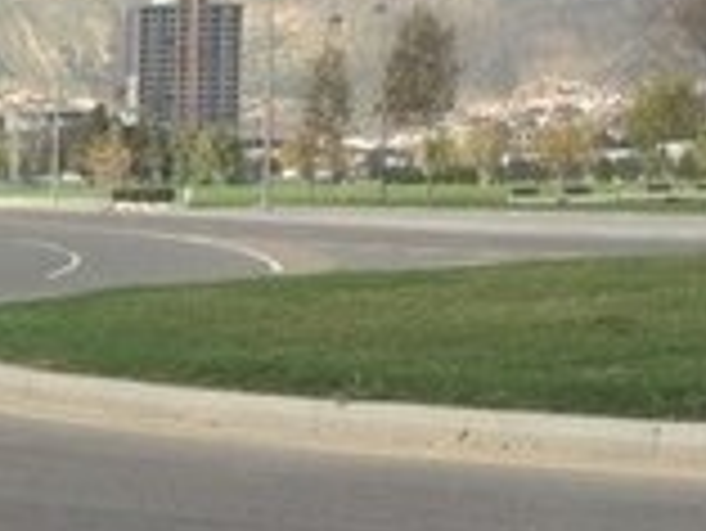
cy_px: 538
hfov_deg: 14.1
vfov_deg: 12.0
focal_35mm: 122
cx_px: -607
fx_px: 2490
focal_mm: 4.15
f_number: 2.2
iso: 32
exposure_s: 1/1466
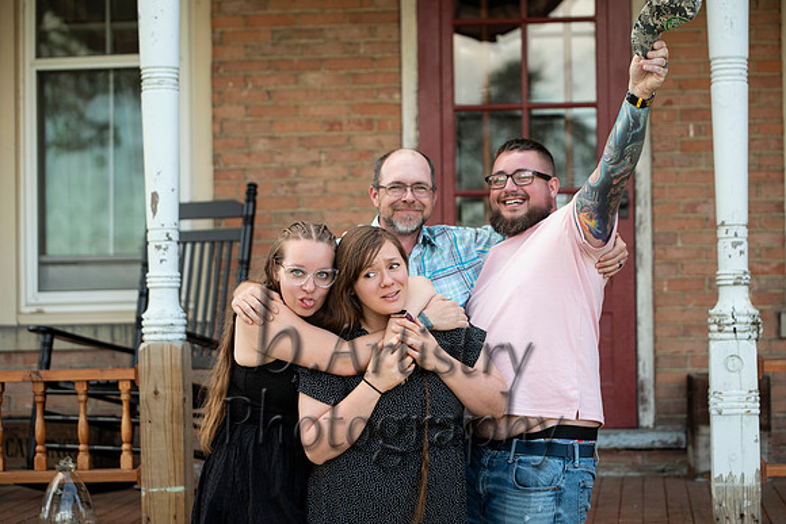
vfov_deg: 15.2
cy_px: 262
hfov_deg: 22.6
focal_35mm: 90
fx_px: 1965
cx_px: 393
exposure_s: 1/250
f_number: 2.8
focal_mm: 90
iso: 200
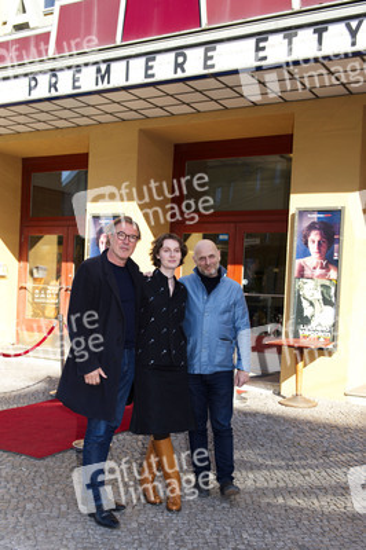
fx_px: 489
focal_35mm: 32
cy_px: 275
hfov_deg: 41.0
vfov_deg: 58.8
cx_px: 183
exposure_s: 1/320
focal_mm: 32
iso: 100
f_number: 4.5
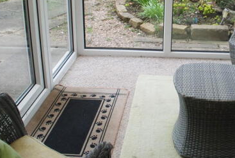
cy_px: 33
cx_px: 189
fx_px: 314
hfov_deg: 39.4
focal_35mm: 48
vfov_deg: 27.6
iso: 200
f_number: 8
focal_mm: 18
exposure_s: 1/60
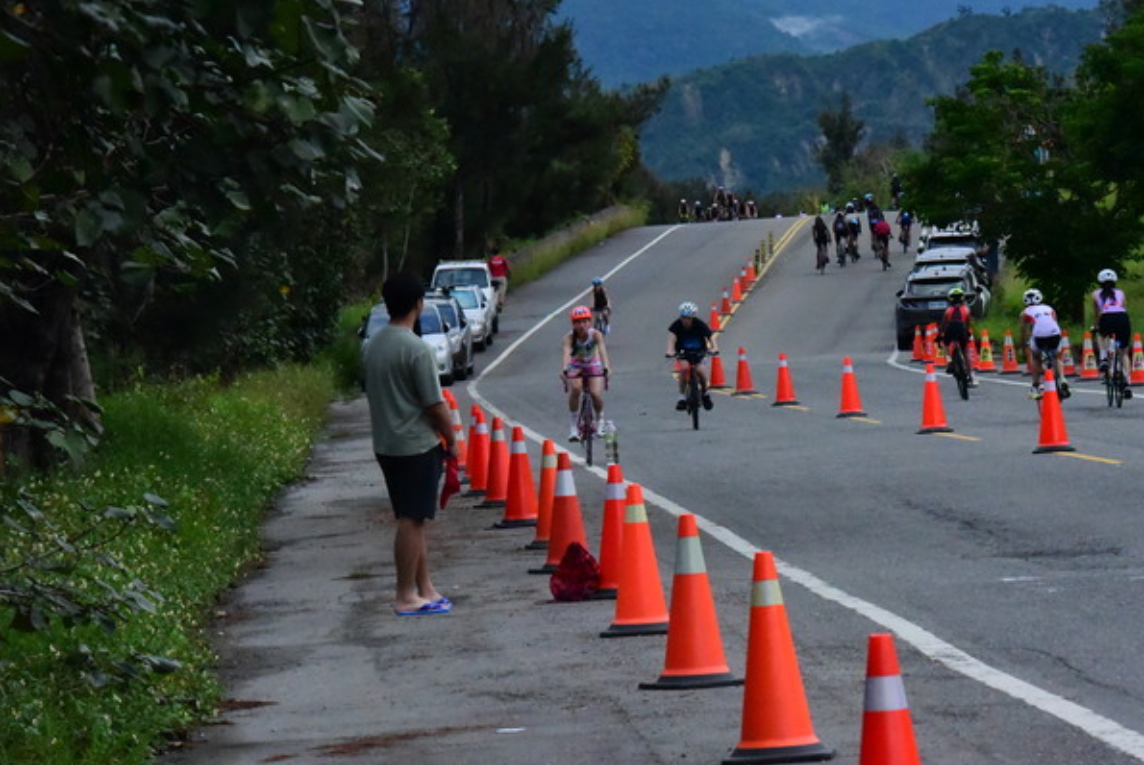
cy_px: 333
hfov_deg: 10.8
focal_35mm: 190
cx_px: 708
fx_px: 6044
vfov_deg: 7.2
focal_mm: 145
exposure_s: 1/4000
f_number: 13
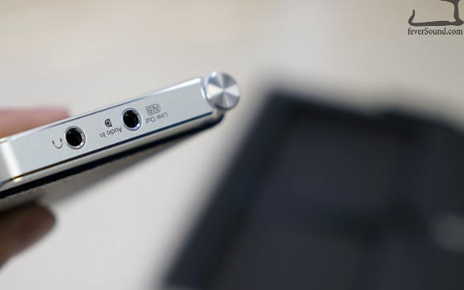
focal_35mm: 107
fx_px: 1353
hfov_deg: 19.3
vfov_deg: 12.2
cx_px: 123
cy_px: 153
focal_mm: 67
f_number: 4
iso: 250
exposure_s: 1/60
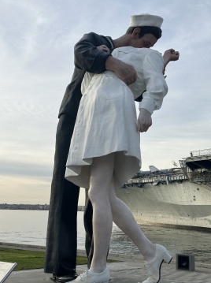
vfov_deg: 39.0
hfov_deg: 29.6
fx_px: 399
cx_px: 107
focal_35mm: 49
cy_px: 142
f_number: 1.78
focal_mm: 6.86
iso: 64
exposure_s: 1/2160
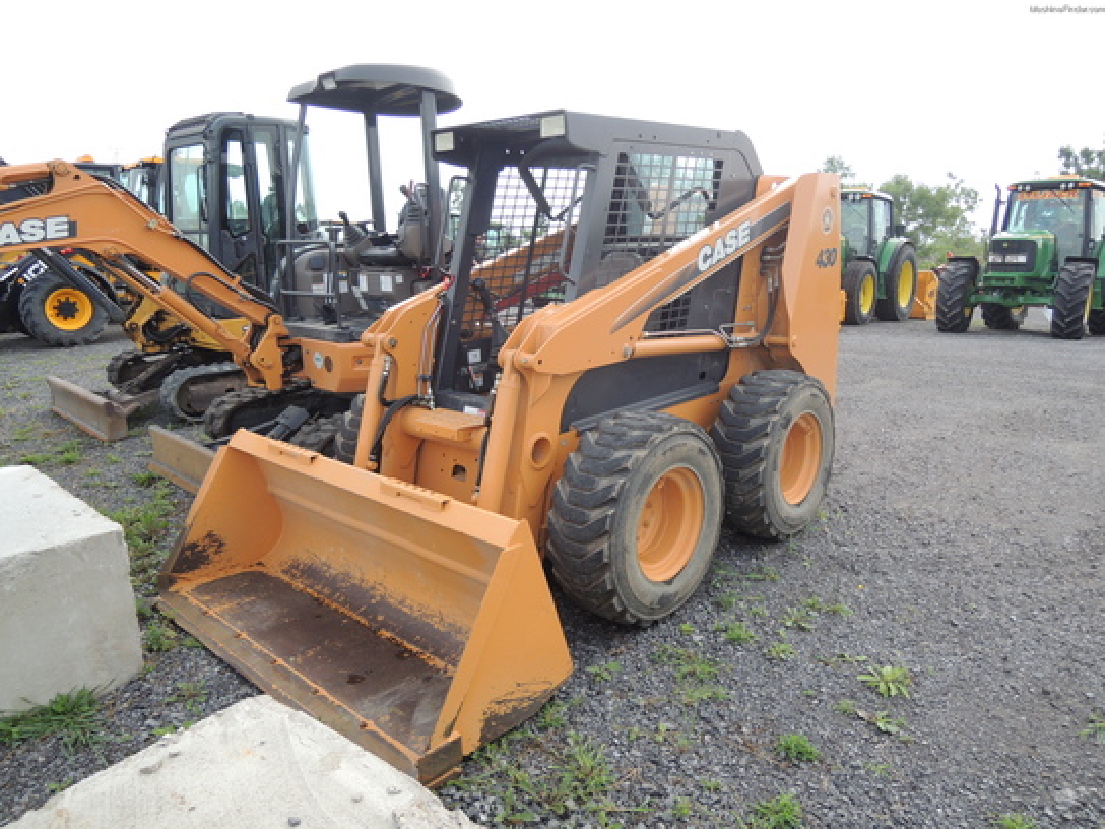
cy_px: 414
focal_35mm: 24
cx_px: 552
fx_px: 766
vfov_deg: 56.8
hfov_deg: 71.6
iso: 100
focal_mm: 4.3
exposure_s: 1/400
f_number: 2.8
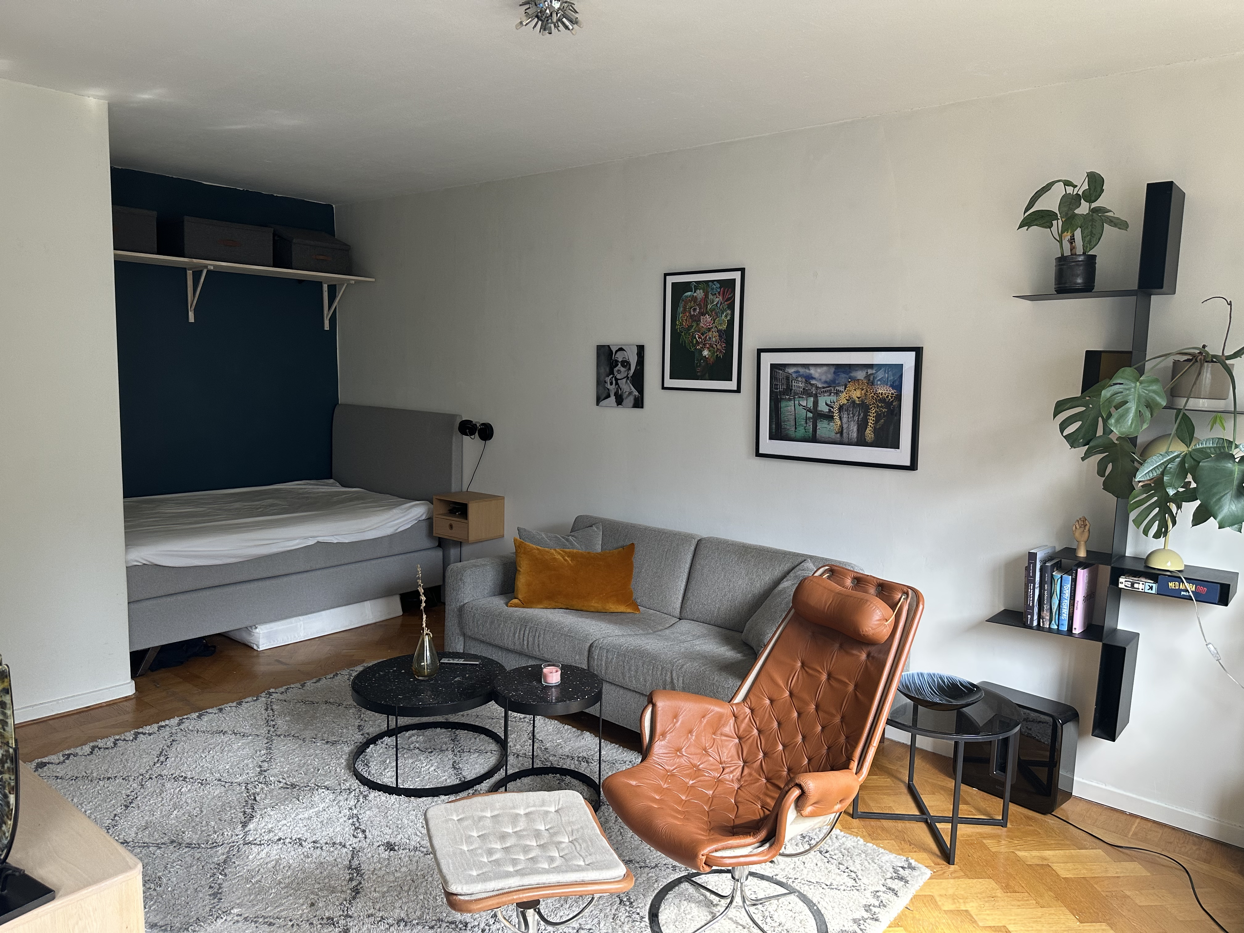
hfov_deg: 71.6
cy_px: 466
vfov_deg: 56.8
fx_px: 862
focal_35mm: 24
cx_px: 622
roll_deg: -2.0
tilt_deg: -7.2
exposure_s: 1/60
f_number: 1.78
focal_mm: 6.86
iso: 160
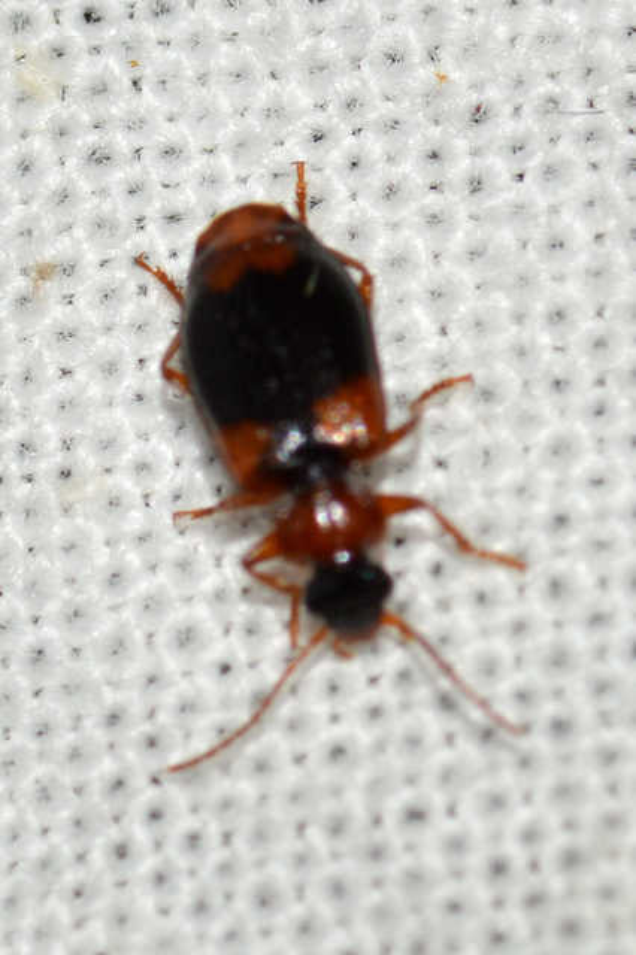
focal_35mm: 150
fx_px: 3979
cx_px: 318
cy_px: 478
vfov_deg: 13.7
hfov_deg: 9.1
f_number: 20
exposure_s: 1/125
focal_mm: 100
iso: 100
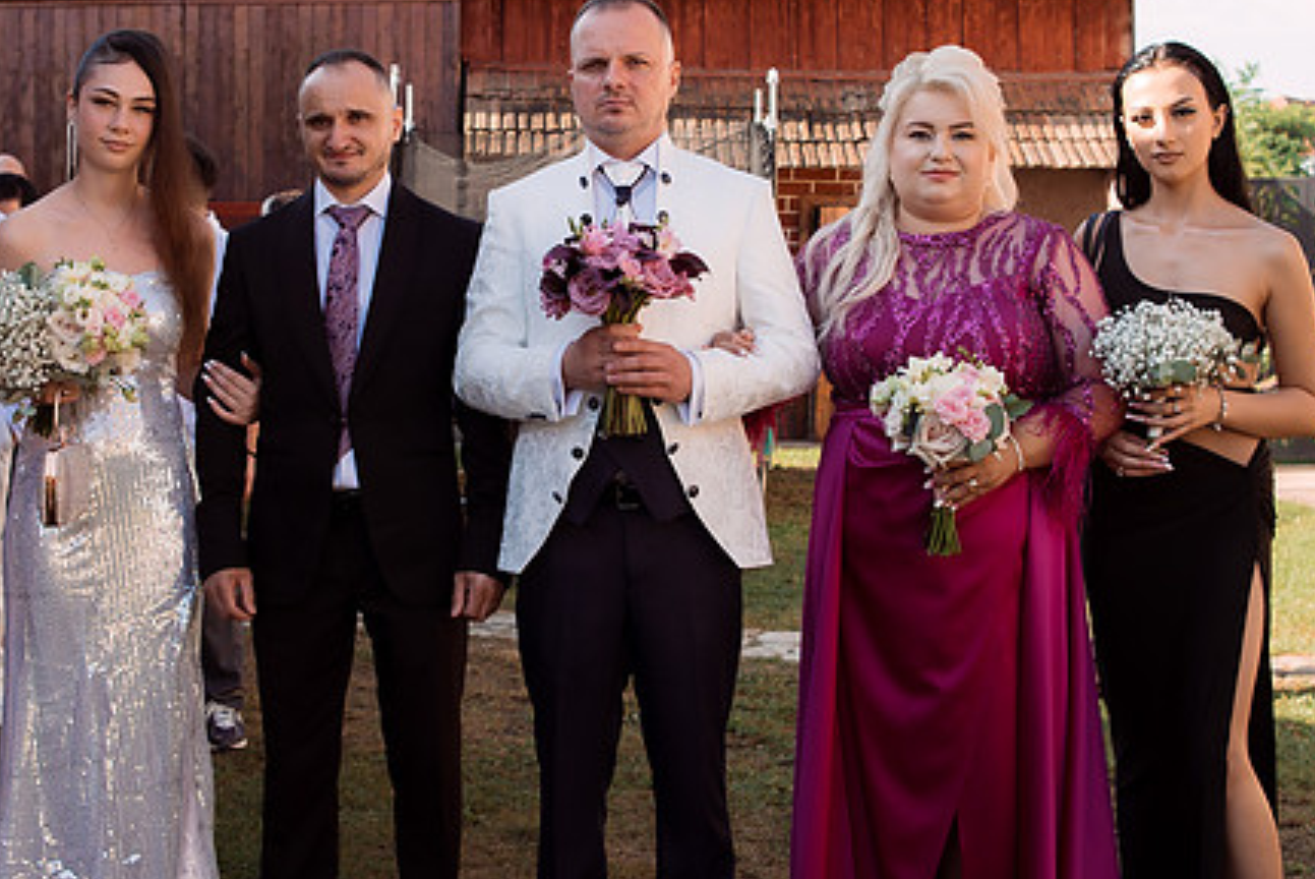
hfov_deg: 39.5
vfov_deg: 26.9
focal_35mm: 50
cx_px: 564
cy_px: 294
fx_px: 1828
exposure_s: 1/200
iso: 100
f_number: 3.5
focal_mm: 23
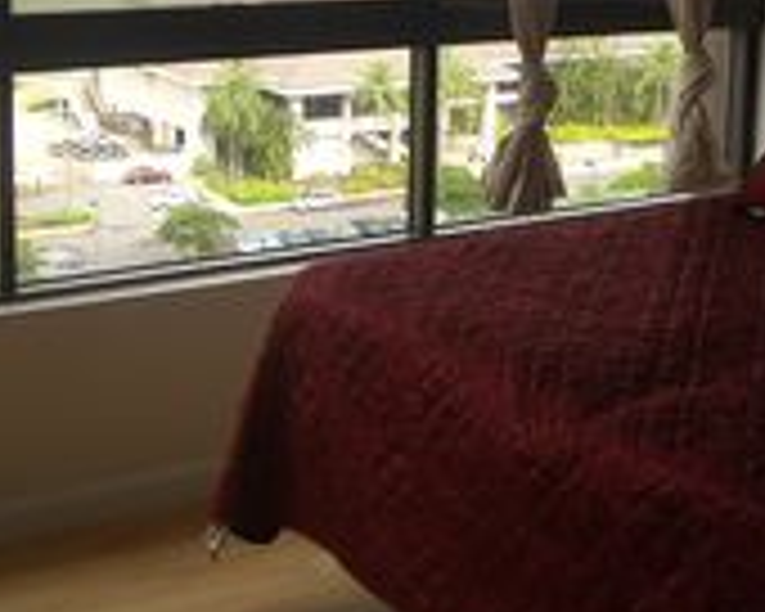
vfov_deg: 20.3
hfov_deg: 25.6
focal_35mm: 74
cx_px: 495
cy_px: 68
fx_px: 1675
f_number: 2.8
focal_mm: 5.7
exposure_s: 1/176
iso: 64
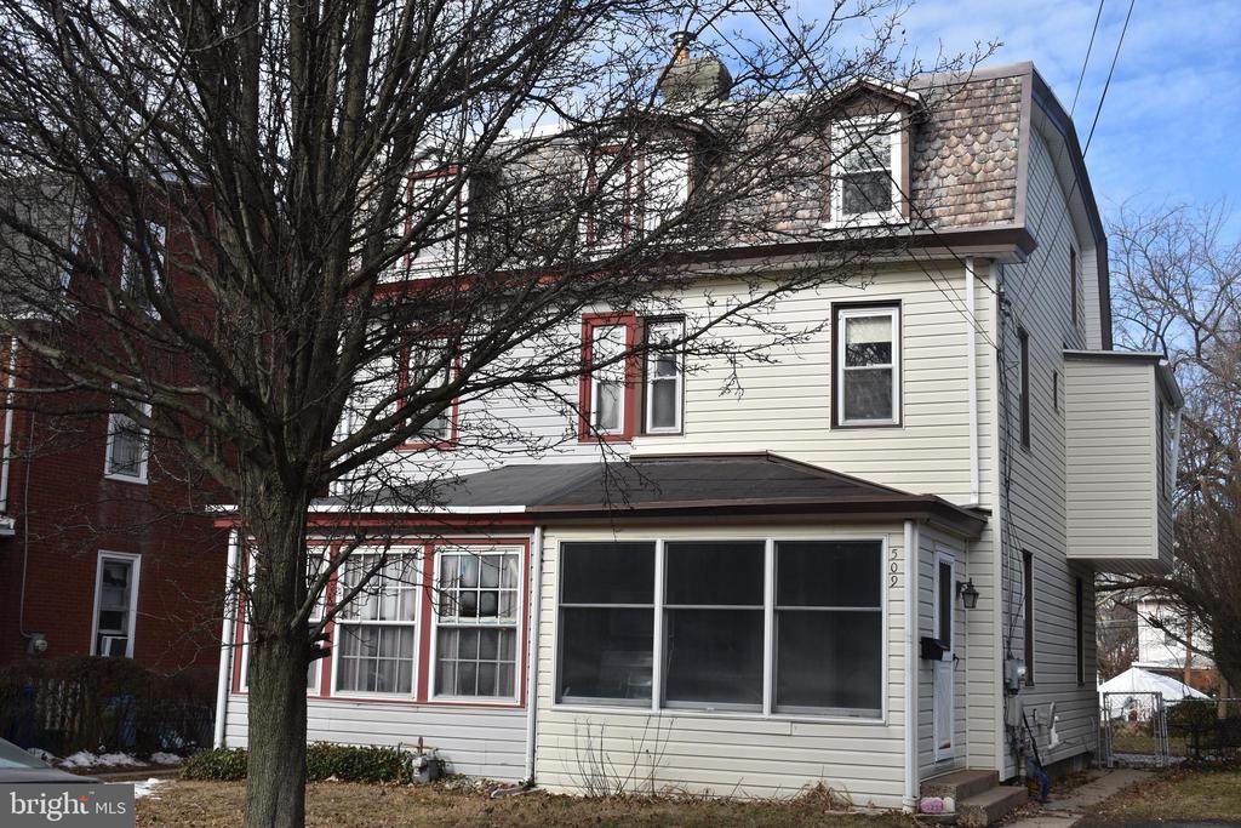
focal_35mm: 42
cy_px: 414
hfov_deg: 46.4
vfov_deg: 31.9
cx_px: 620
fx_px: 1448
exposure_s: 1/250
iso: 100
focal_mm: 28
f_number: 8
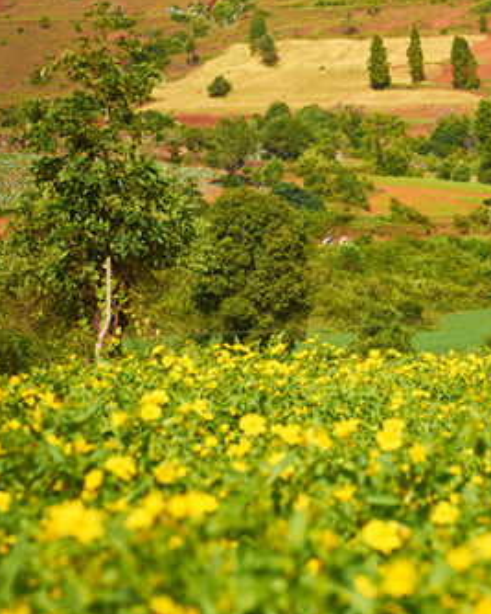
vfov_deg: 9.8
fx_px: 3580
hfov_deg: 7.8
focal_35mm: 197
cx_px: 380
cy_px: 208
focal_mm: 100
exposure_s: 1/200
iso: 200
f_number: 8
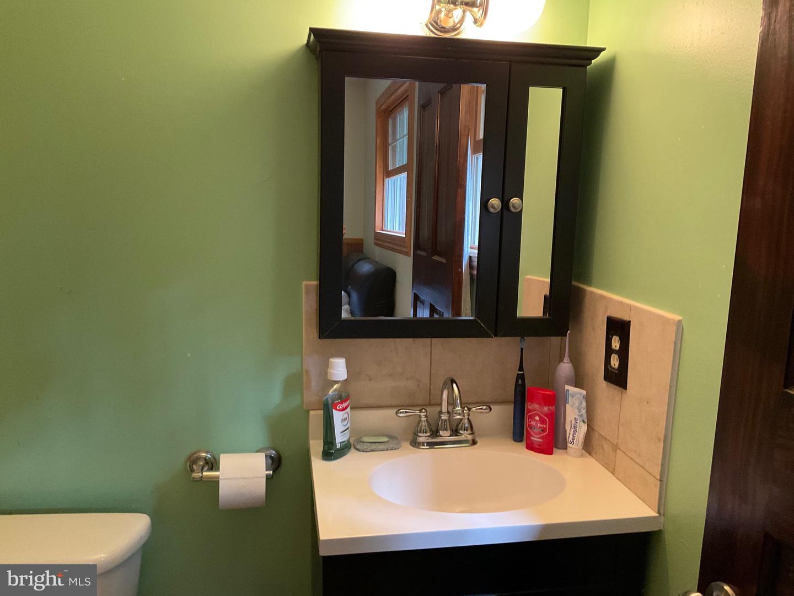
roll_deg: -1.2
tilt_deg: -9.9
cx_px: 397
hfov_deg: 61.7
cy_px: 298
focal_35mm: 29
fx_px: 665
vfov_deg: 48.2
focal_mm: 3
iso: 320
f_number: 1.8
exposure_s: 1/40
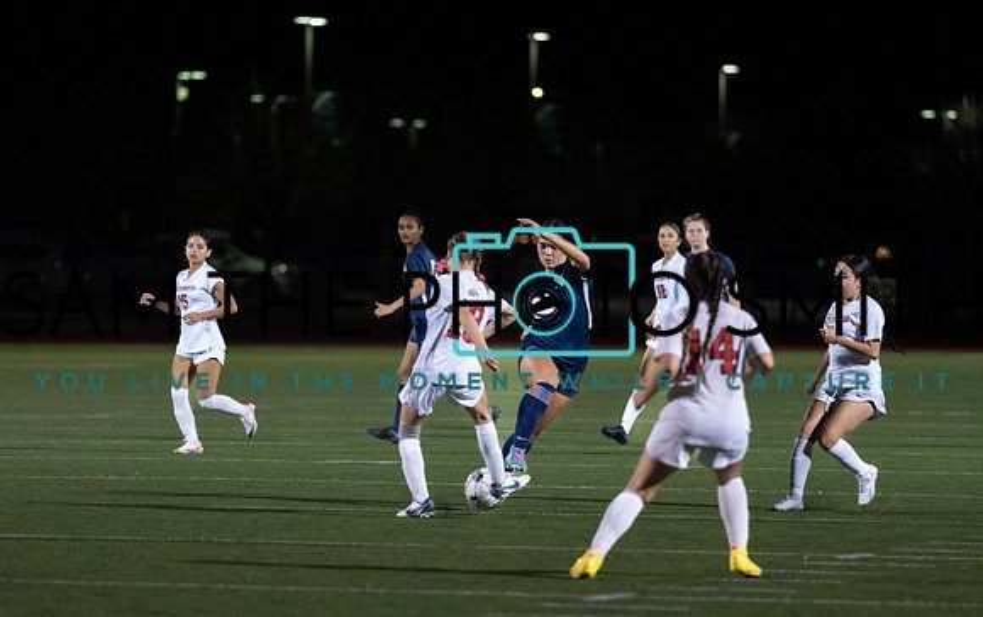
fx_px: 7761
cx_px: 411
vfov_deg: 4.6
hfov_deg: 7.2
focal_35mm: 289
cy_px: 312
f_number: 2.8
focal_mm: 200
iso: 5000
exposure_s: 1/1000
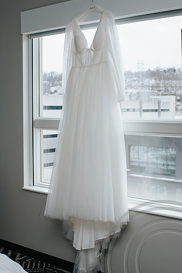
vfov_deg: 37.8
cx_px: 88
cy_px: 136
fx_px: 400
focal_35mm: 53
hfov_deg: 25.7
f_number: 4.5
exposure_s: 1/200
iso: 110
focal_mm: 35
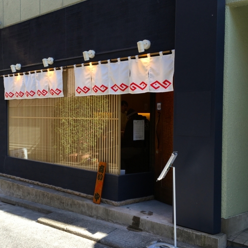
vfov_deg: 47.2
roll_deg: +0.5
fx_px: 284
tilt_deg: -2.8
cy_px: 126
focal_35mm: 35
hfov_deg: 46.9
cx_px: 97
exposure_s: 1/202
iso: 25
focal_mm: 4.15
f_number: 2.2
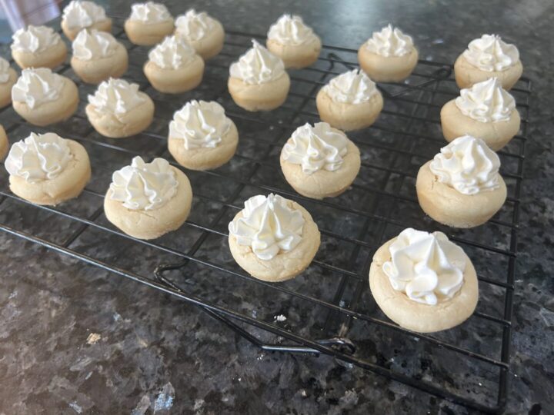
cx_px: 277
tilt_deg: -44.7
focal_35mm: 26
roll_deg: +3.9
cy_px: 208
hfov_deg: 67.3
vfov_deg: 53.1
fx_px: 416
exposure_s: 1/60
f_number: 1.5
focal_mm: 5.7
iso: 125
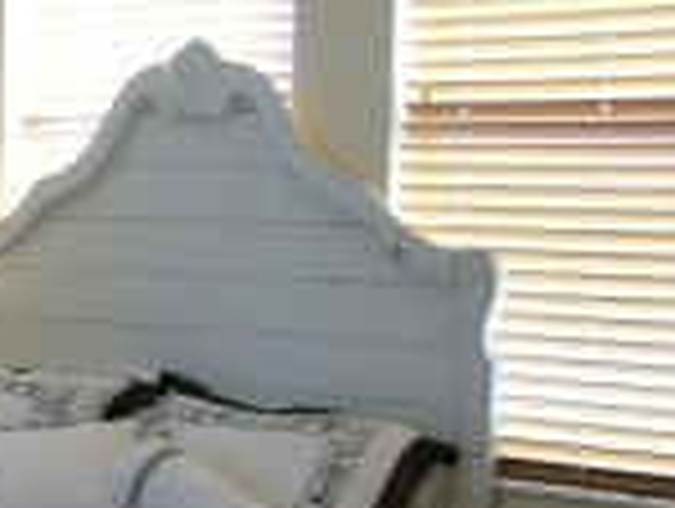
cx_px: -212
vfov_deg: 15.1
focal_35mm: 96
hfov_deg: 18.9
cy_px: 530
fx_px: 1875
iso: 83
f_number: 2.7
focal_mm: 6
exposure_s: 1/64
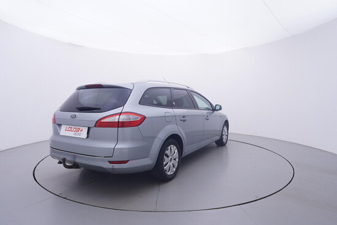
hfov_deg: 77.3
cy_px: 112
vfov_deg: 56.2
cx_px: 168
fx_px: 211
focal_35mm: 22
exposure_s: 1/80
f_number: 5
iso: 200
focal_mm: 15
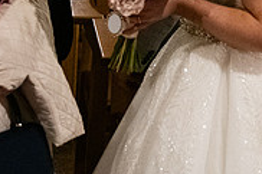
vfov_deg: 8.8
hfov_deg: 13.4
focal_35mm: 153
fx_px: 1112
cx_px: 173
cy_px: -73
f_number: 3.5
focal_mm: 48
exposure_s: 1/160
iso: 2500
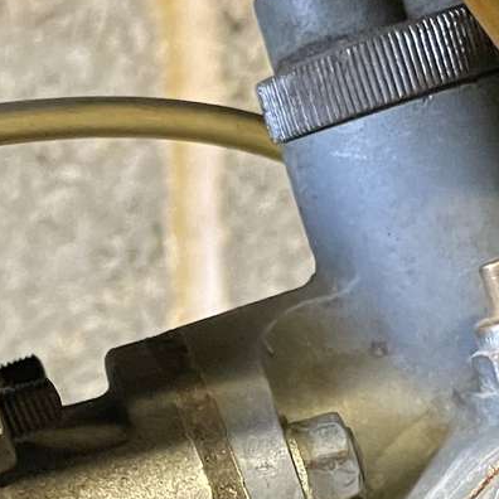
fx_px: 1892
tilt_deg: -7.6
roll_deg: +4.0
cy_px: 446
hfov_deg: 14.9
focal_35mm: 116
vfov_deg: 14.9
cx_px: 106
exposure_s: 1/33
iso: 500
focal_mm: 4.2
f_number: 1.6
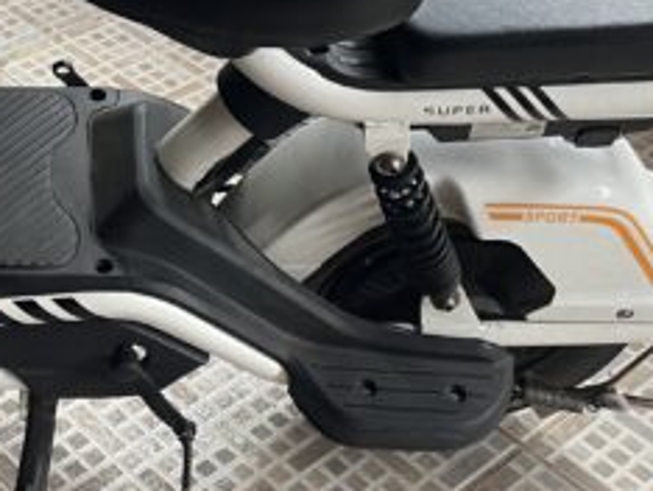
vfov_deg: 18.1
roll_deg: +2.2
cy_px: 20
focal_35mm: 80
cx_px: 31
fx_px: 1511
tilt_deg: -33.0
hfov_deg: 23.6
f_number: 1.6
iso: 125
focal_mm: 4.2
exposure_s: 1/60
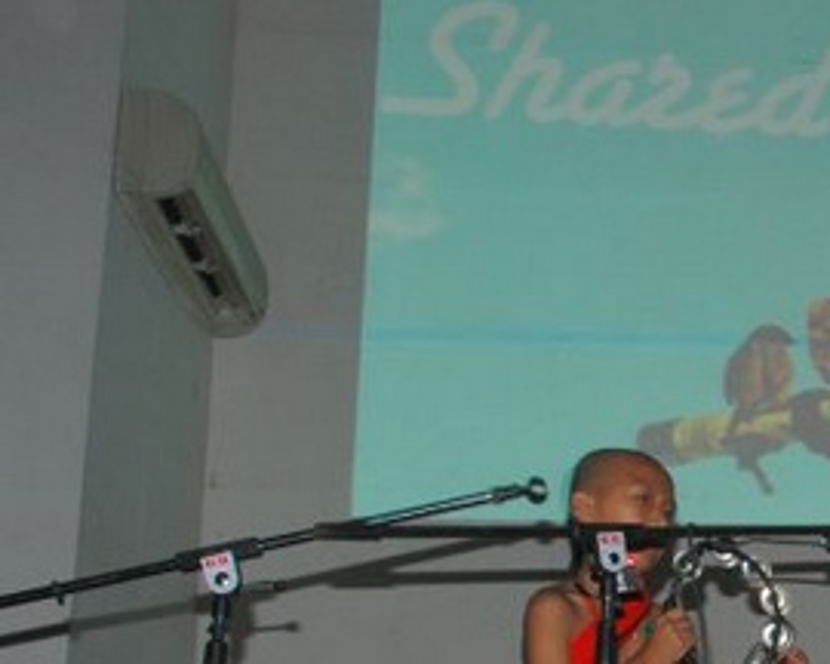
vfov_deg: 20.3
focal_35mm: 73
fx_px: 1793
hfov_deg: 23.2
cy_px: 672
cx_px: 1067
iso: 320
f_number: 7.1
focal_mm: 20
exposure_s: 1/8
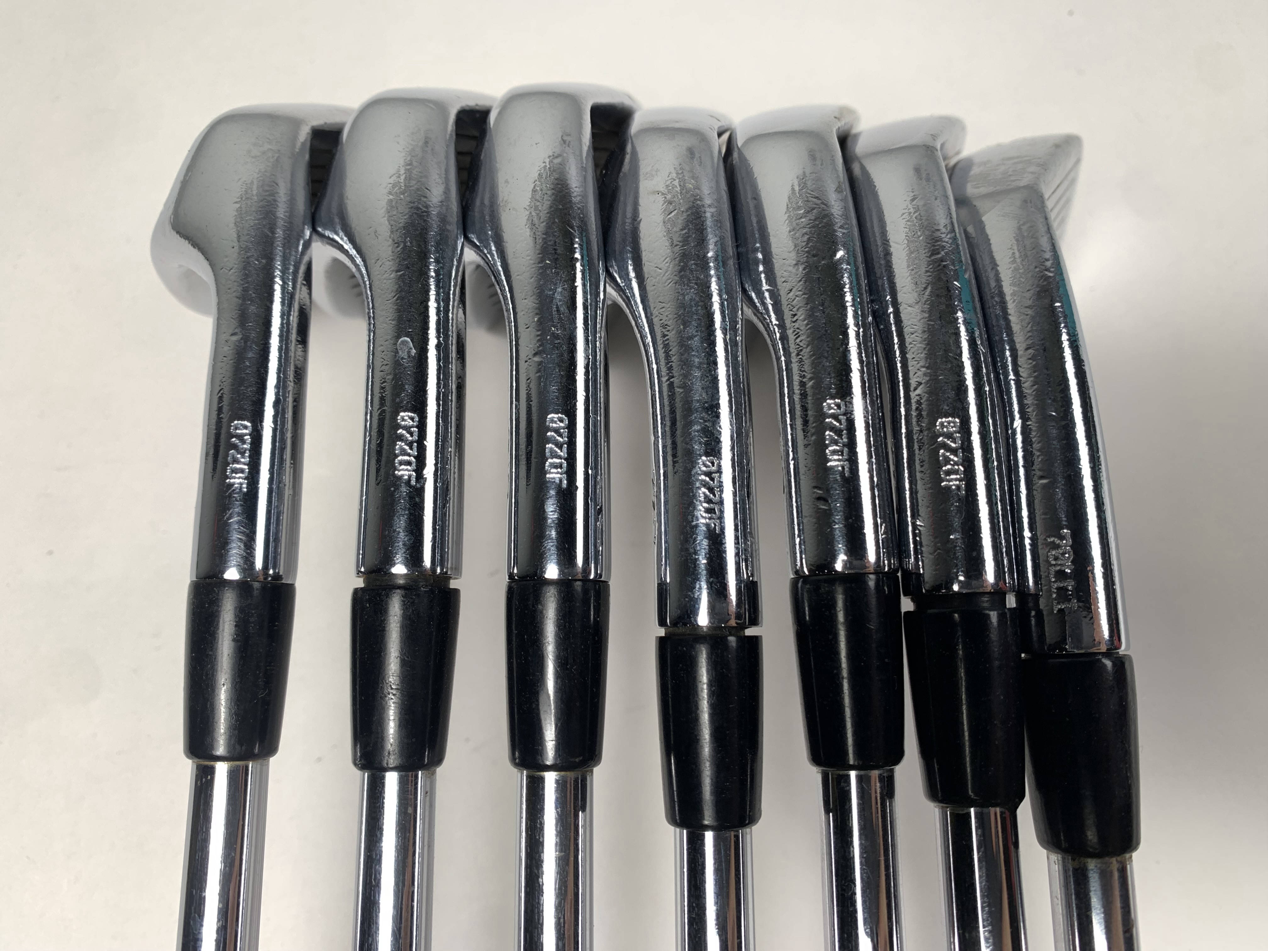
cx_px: 634
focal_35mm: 26
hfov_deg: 67.3
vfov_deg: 53.1
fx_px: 952
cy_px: 476
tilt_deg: -72.9
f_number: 1.8
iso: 50
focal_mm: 4.25
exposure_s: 1/120
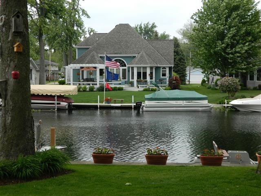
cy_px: 98
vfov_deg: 25.7
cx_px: 130
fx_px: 430
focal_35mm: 57
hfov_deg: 33.8
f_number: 3.8
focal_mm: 10.2
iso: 80
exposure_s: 1/250
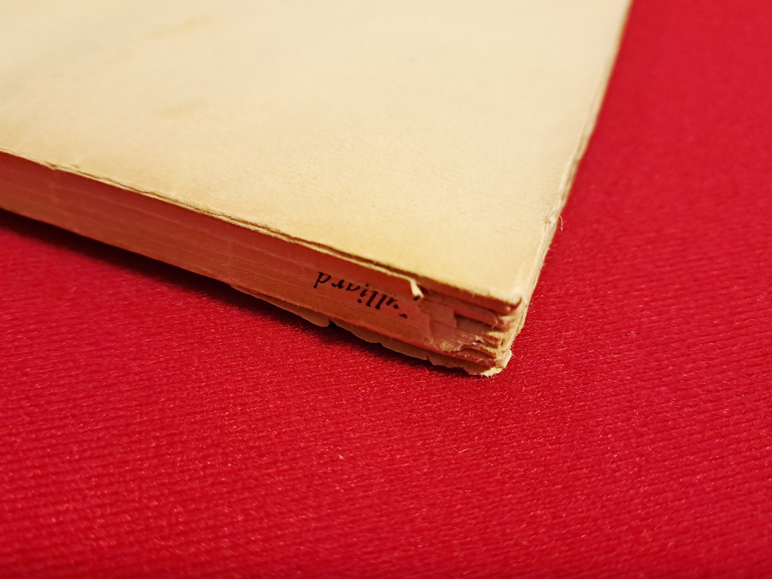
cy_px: 296
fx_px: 602
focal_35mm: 27
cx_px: 388
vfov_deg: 51.4
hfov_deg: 65.3
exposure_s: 1/25
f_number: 1.8
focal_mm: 4.65
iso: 320
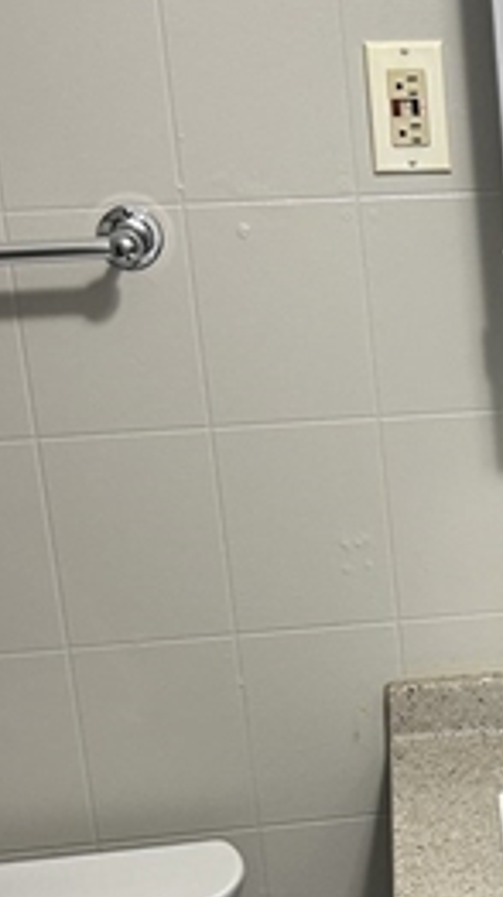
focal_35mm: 83
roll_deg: +1.5
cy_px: 640
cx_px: 787
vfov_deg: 25.4
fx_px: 1972
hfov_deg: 13.6
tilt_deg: -19.0
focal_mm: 5.7
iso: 125
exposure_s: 1/60
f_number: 1.5
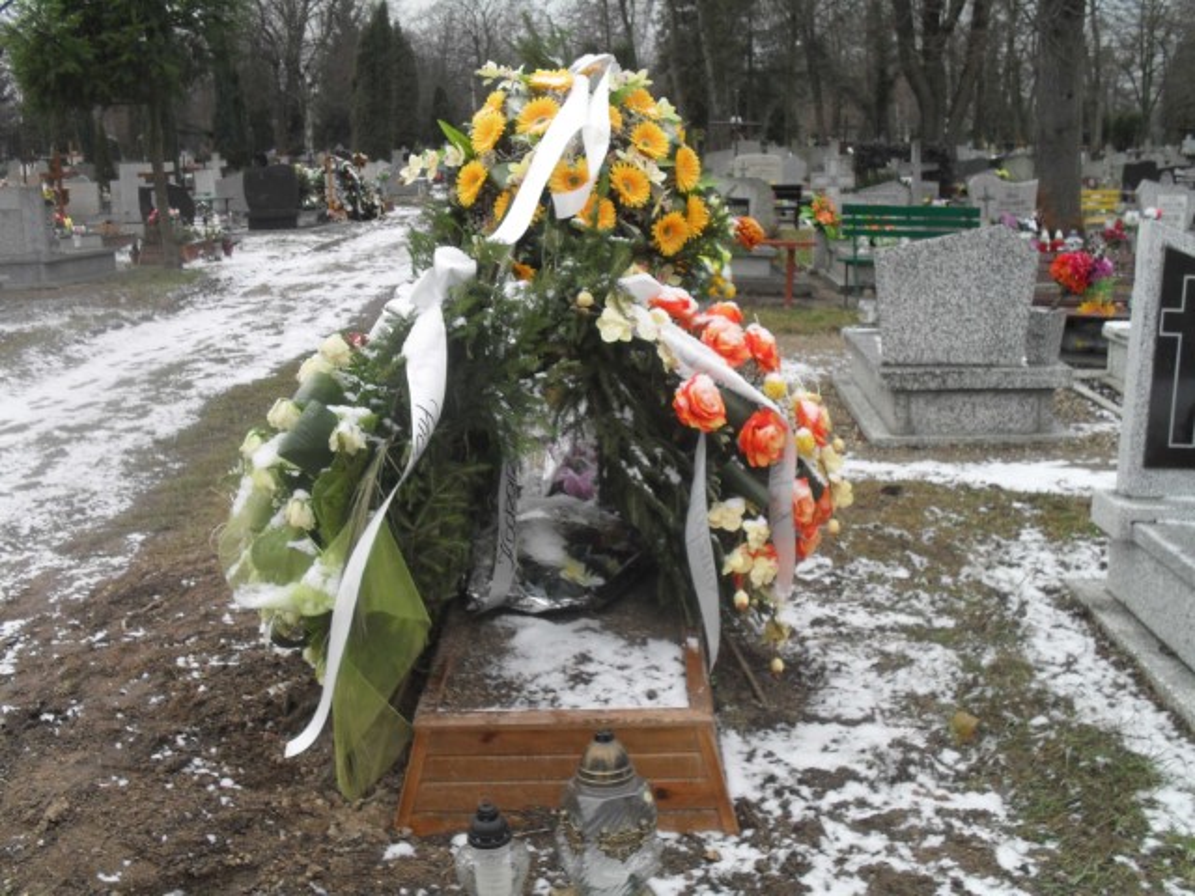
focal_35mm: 35
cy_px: 448
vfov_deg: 40.7
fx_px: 1208
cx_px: 598
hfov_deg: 52.6
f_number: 3.2
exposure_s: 1/250
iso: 100
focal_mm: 6.3
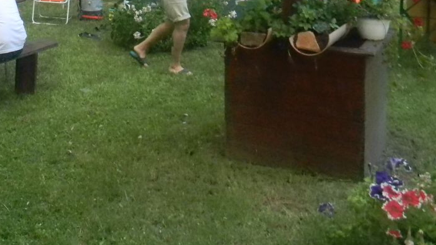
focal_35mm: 56
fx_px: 647
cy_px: -19
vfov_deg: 20.5
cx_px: 57
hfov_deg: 35.4
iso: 200
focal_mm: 5
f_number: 3.5
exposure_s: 1/46.4
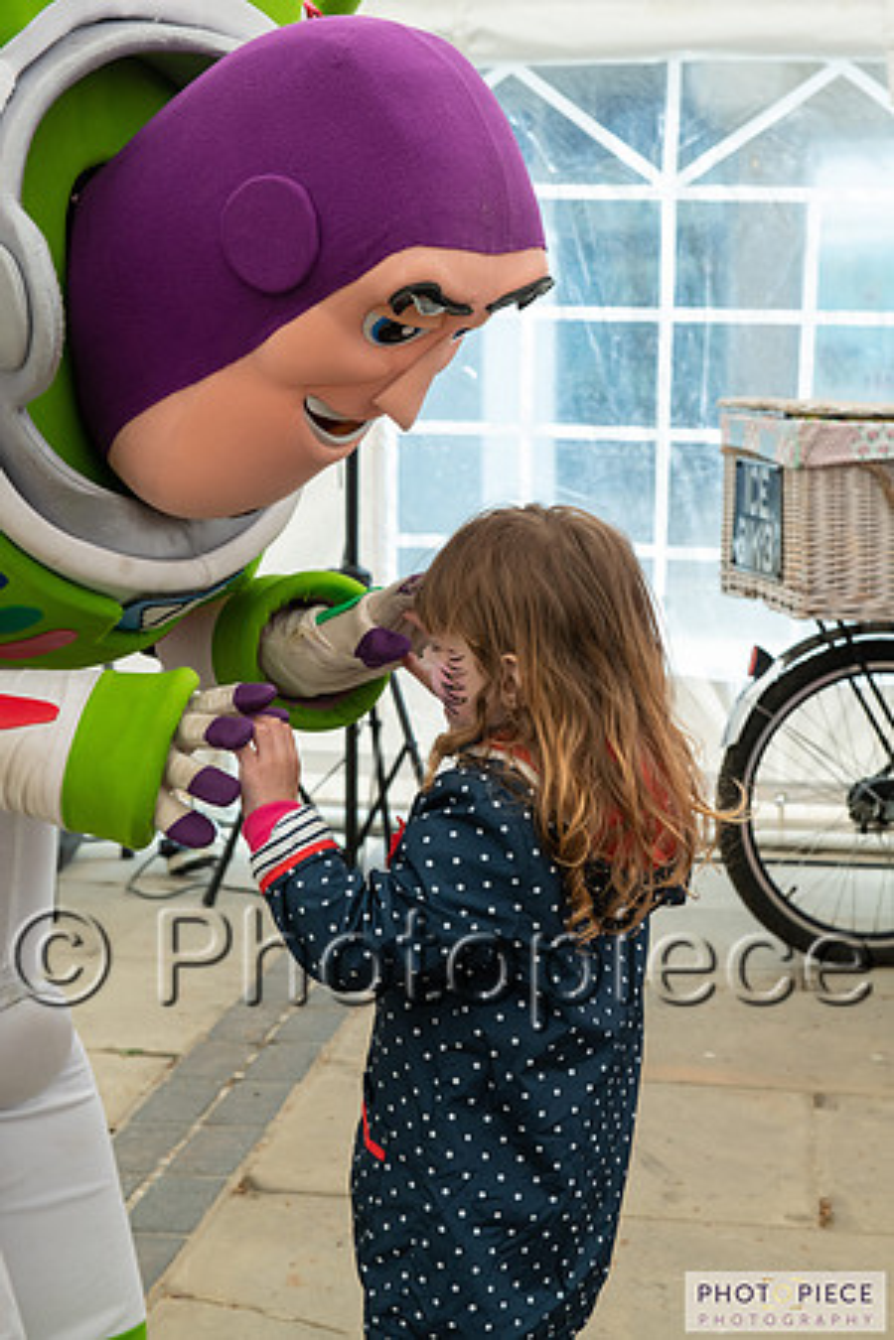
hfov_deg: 20.6
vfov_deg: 30.5
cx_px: 447
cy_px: 670
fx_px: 2458
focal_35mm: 66
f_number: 8
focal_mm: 66
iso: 560
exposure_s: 1/250
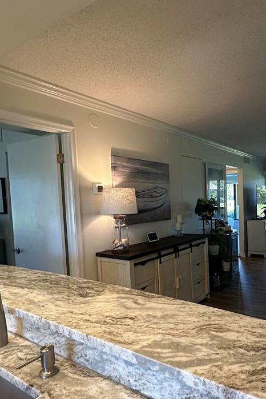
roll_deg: +2.1
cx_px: 188
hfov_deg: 49.9
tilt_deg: -2.1
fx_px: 277
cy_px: 213
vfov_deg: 71.4
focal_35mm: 25
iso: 200
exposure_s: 1/120
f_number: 2.2
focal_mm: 2.22
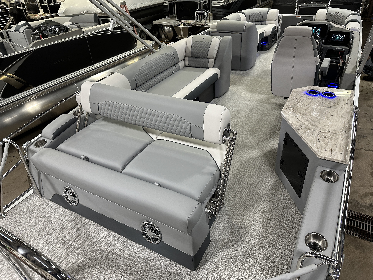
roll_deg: +4.7
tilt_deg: -32.4
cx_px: 186
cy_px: 140
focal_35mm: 24
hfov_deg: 71.6
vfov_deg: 56.8
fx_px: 259
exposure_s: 1/120
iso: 200
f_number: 1.78
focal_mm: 6.86
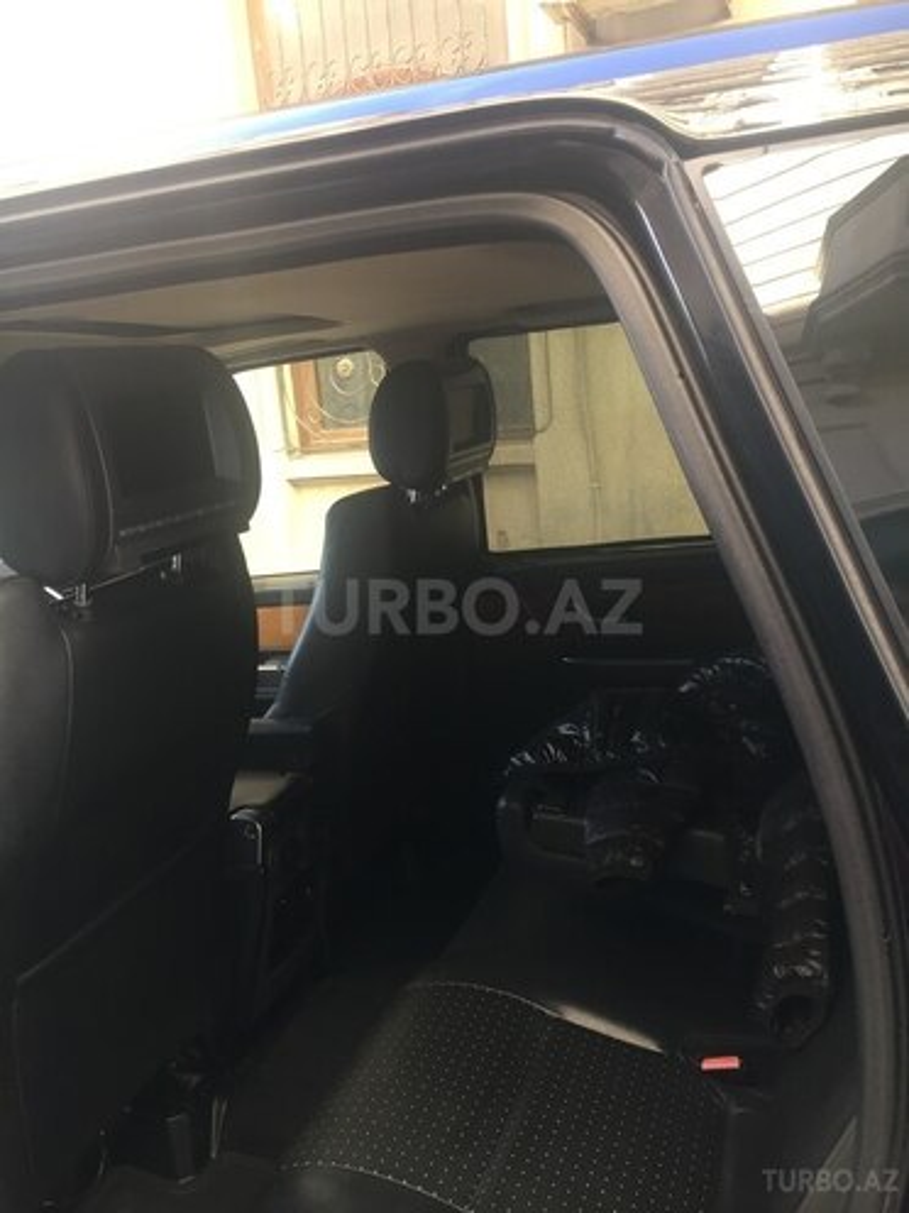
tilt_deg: -11.3
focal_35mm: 29
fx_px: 1015
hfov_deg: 48.2
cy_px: 606
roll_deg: +6.1
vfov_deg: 61.7
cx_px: 454
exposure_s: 1/33
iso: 50
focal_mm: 4.15
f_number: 2.2
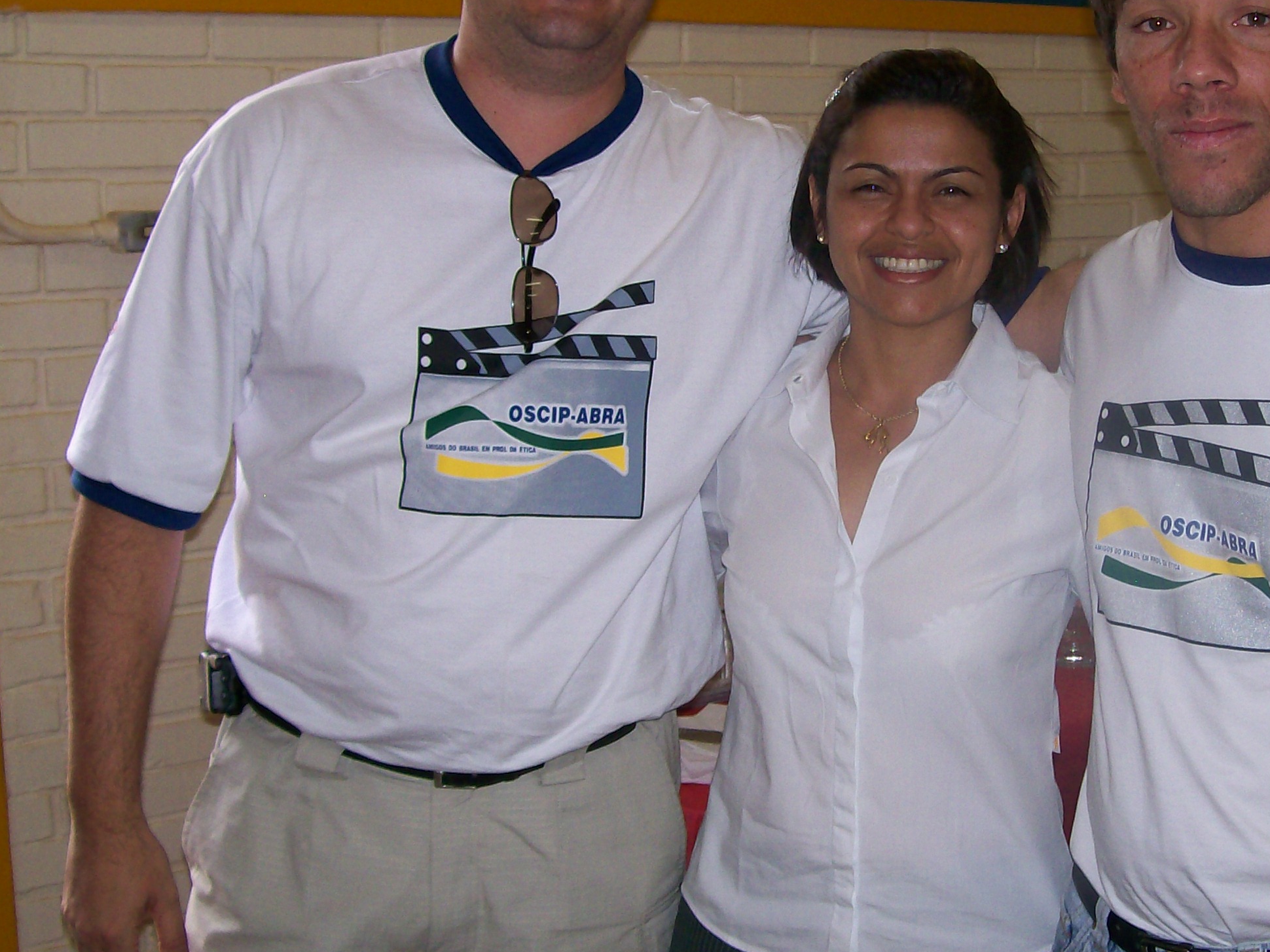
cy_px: 444
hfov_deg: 33.5
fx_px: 2091
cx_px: 832
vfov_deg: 25.7
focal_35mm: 57
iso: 80
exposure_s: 1/64
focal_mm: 6
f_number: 2.7
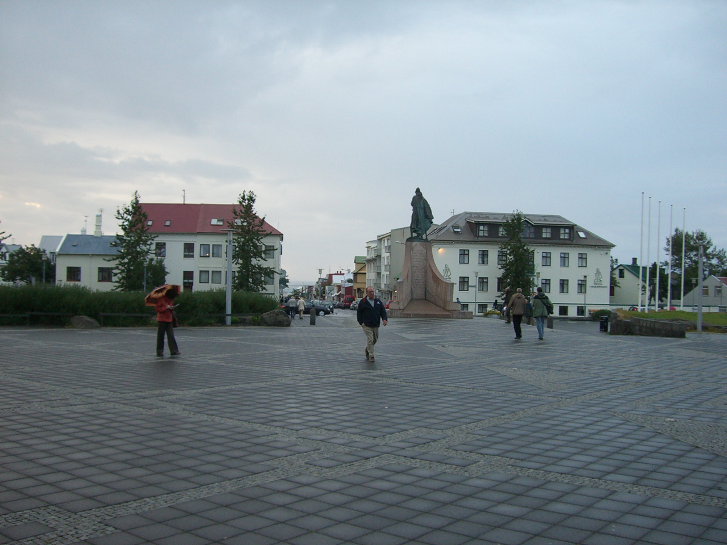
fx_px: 798
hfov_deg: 49.0
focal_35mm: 38
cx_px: 364
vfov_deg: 37.7
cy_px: 272
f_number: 2.7
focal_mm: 6.2
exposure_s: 1/100
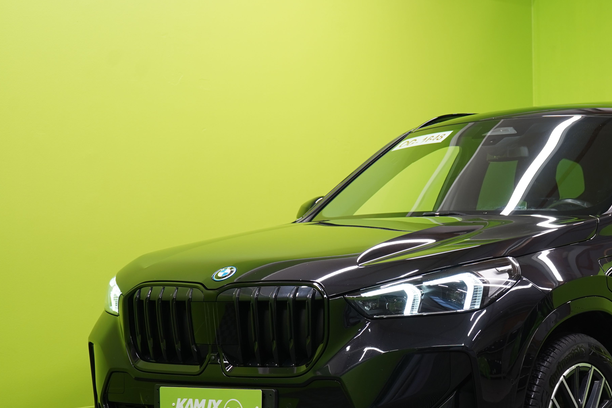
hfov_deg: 22.1
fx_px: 1547
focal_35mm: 91
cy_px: 270
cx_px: 486
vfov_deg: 15.0
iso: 400
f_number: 5
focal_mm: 55
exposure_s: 1/25
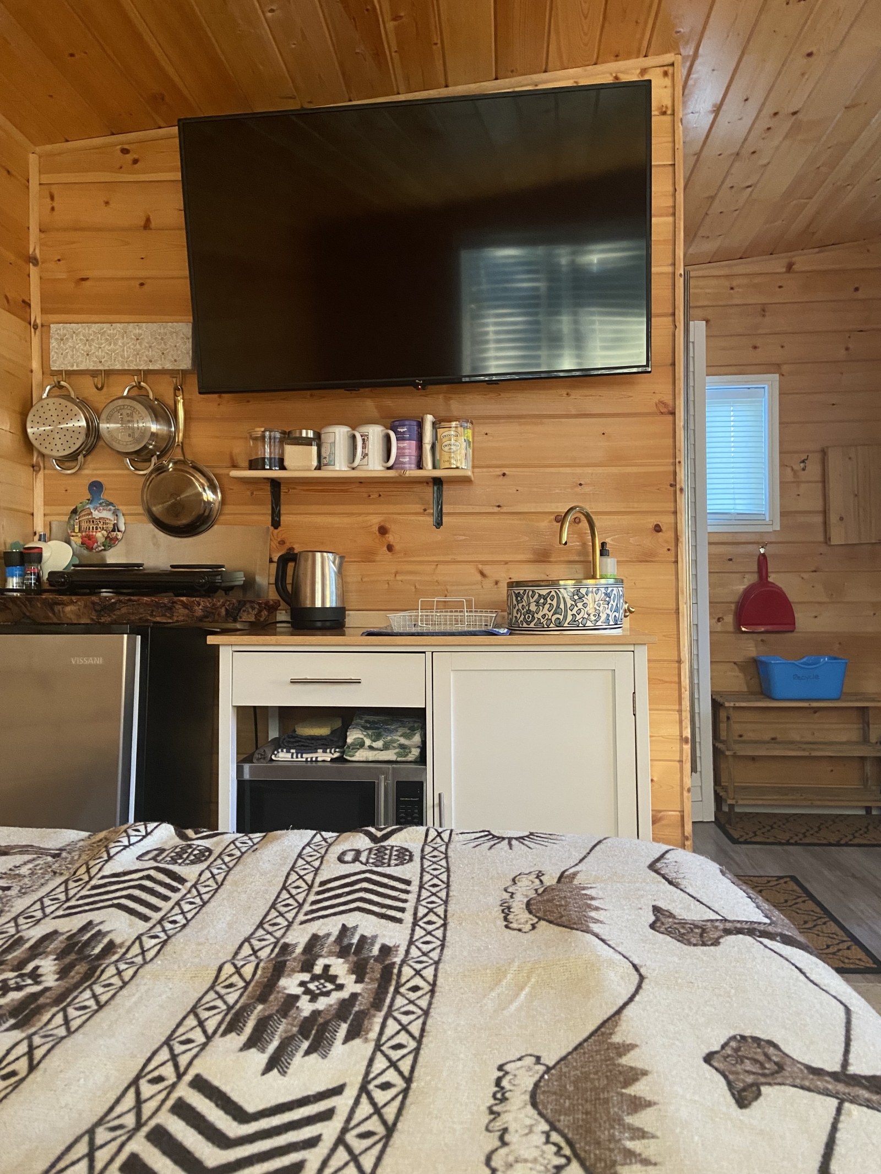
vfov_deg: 67.3
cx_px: 440
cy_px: 587
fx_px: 882
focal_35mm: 26
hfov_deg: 53.1
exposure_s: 1/45
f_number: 1.8
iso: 500
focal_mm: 4.25
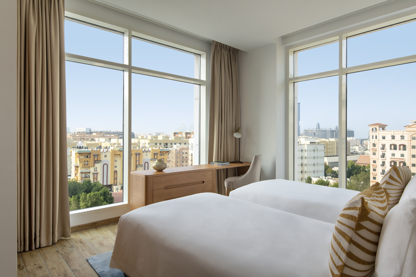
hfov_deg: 78.6
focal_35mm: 22
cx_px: 208
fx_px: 254
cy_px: 138
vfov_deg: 57.2
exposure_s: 1/3
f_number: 11
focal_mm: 22
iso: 31
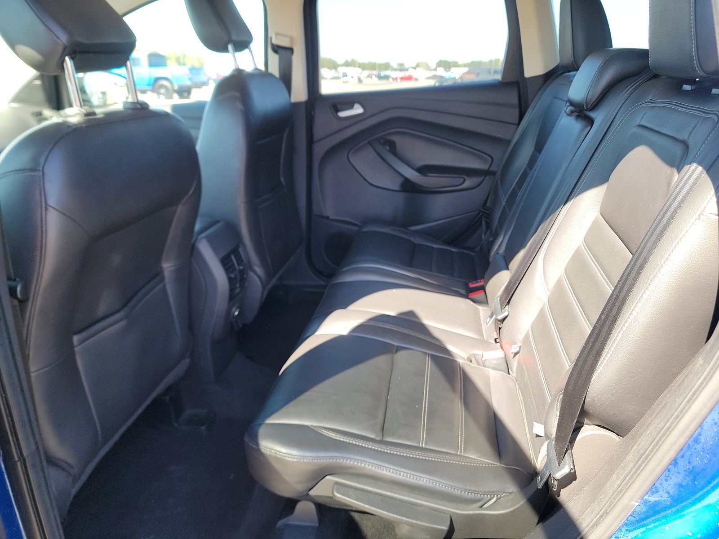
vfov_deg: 56.8
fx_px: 498
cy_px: 270
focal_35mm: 24
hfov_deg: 71.6
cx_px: 360
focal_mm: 6.7
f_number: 1.8
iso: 74
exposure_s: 1/59
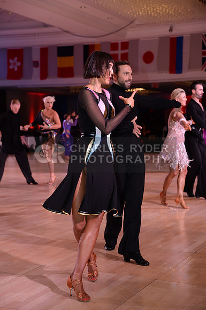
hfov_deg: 20.6
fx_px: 568
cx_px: 103
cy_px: 155
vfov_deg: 30.6
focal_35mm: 66
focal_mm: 66
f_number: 5
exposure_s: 1/250
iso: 2000
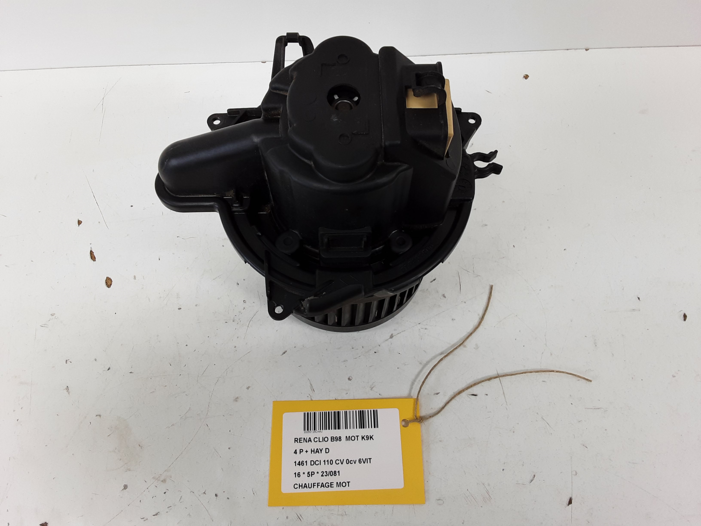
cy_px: 263
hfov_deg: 65.3
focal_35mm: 27
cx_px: 350
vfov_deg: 51.4
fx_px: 547
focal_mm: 2.91
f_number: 1.9
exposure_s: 1/50
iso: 40
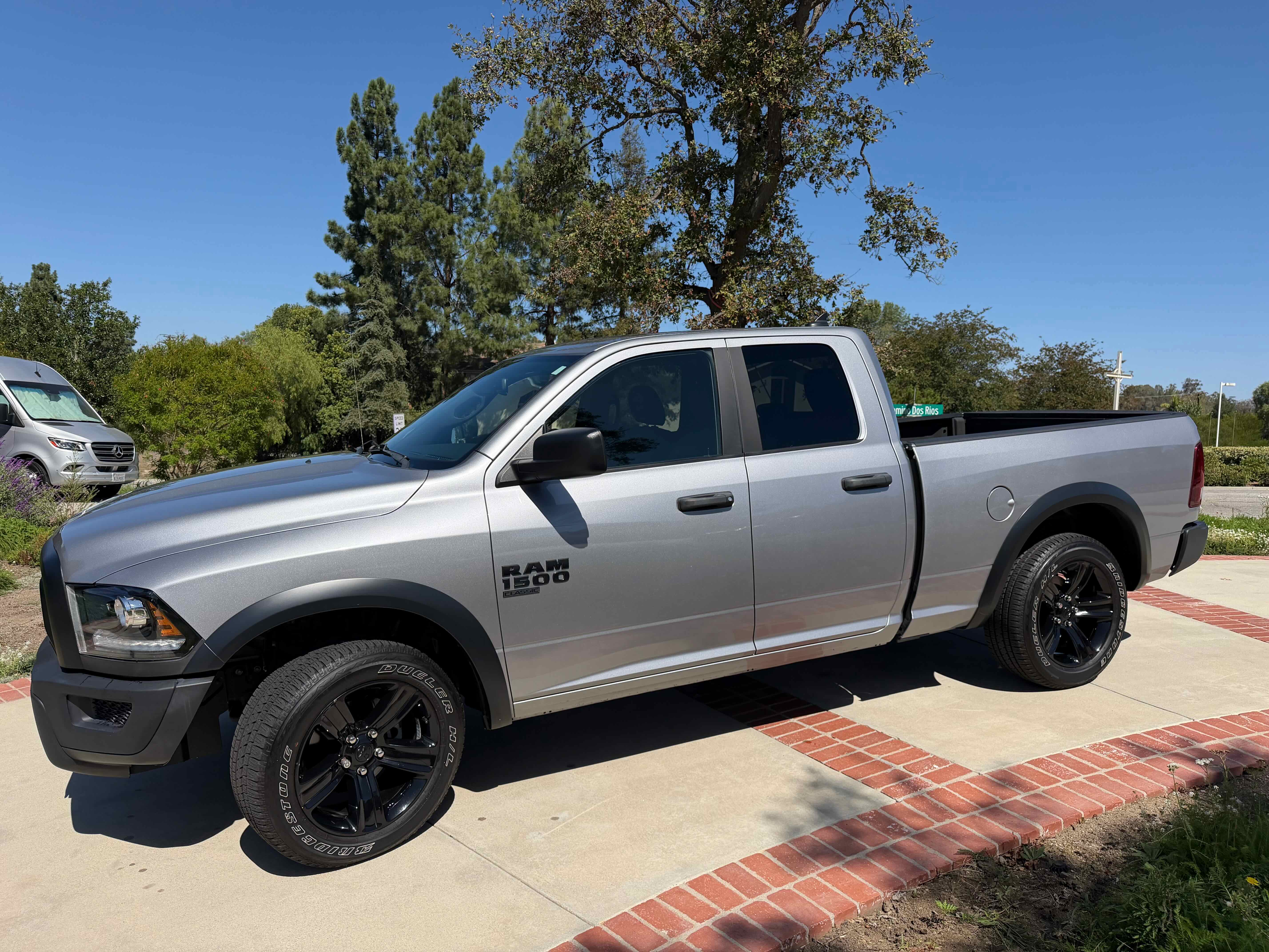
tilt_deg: -3.9
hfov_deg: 71.6
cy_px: 476
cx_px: 634
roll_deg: -2.8
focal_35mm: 24
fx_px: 880
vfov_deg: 56.8
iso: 125
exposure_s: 1/8130
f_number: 1.78
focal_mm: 6.76
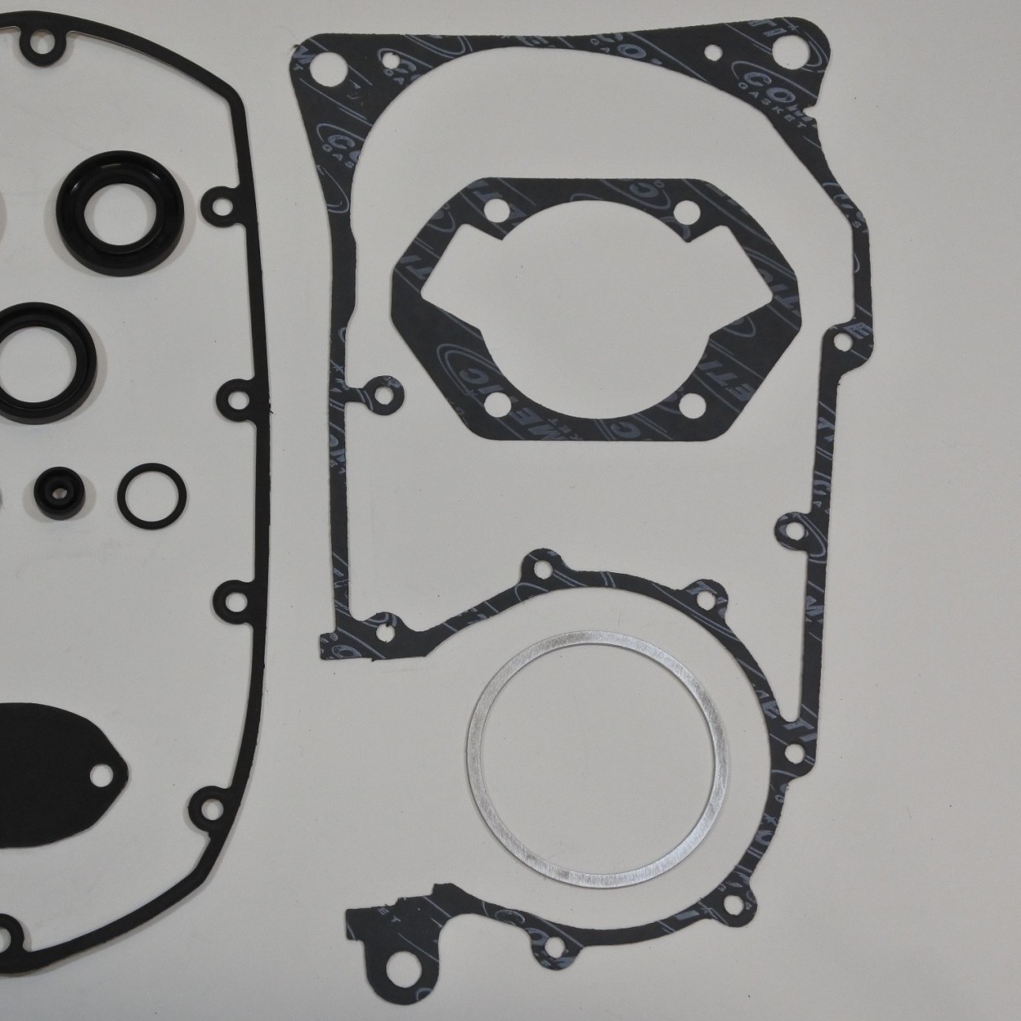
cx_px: 345
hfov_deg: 28.4
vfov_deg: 28.6
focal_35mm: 60
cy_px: 510
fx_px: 2002
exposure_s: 1/125
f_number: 4.5
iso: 560
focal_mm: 17.6
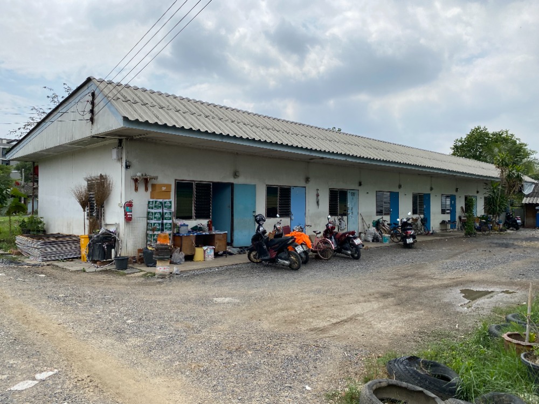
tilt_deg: +0.5
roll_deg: +0.0
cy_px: 202
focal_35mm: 26
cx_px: 270
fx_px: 405
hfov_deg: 67.3
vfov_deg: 53.1
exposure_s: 1/4444
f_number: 1.8
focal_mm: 4.25
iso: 32
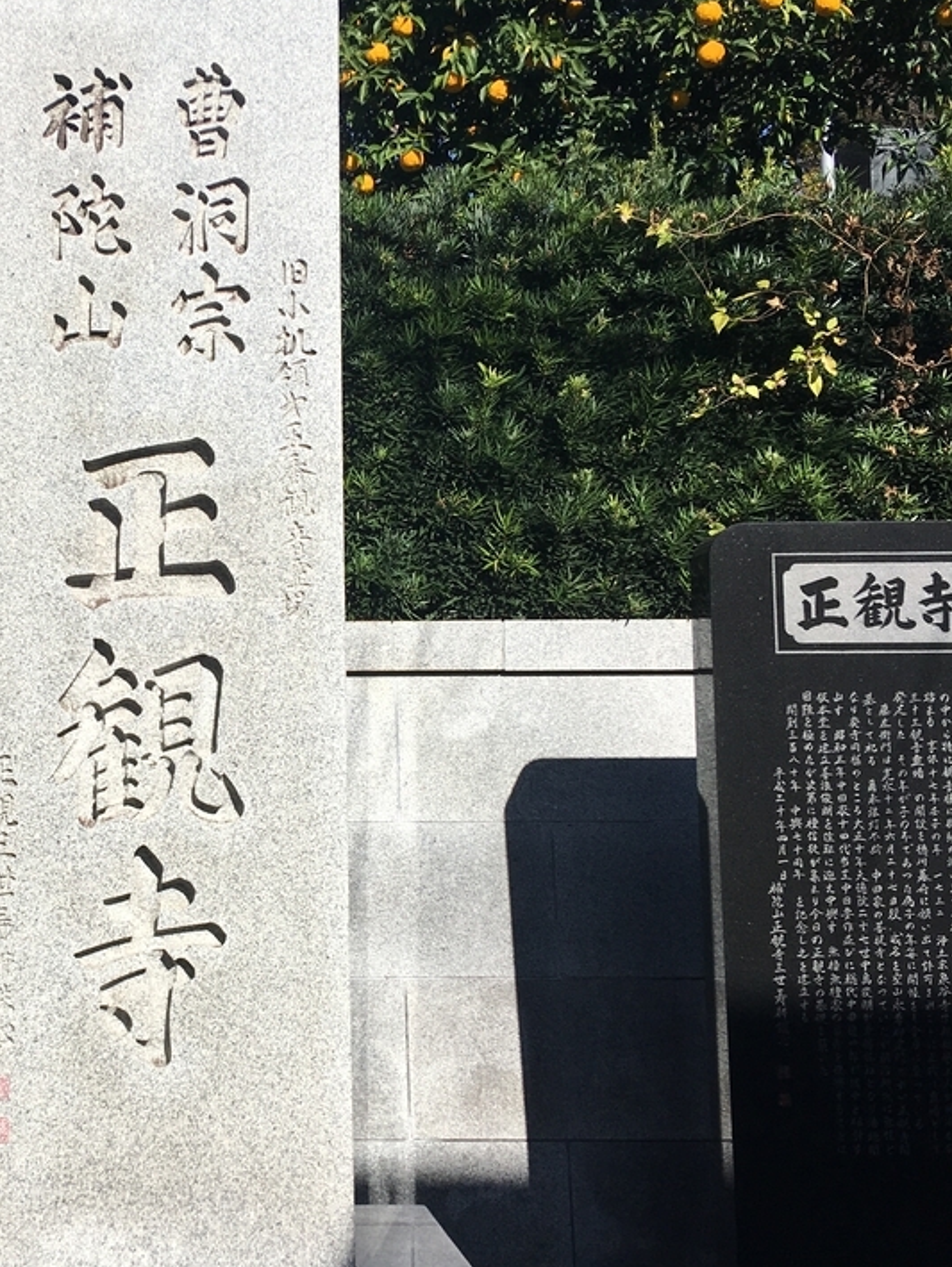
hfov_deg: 28.8
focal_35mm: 49
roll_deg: +0.2
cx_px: 150
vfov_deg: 38.9
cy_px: 637
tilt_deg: +6.6
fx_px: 1796
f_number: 2.2
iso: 25
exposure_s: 1/1709
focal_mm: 4.15
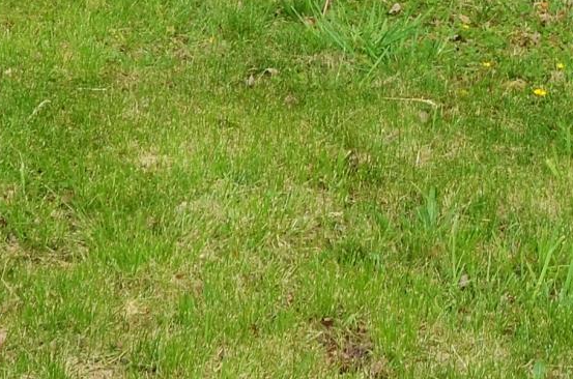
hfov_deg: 13.2
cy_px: -531
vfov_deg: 8.1
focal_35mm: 155
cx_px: 483
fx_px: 2457
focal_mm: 19
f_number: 8
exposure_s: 1/250
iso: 200
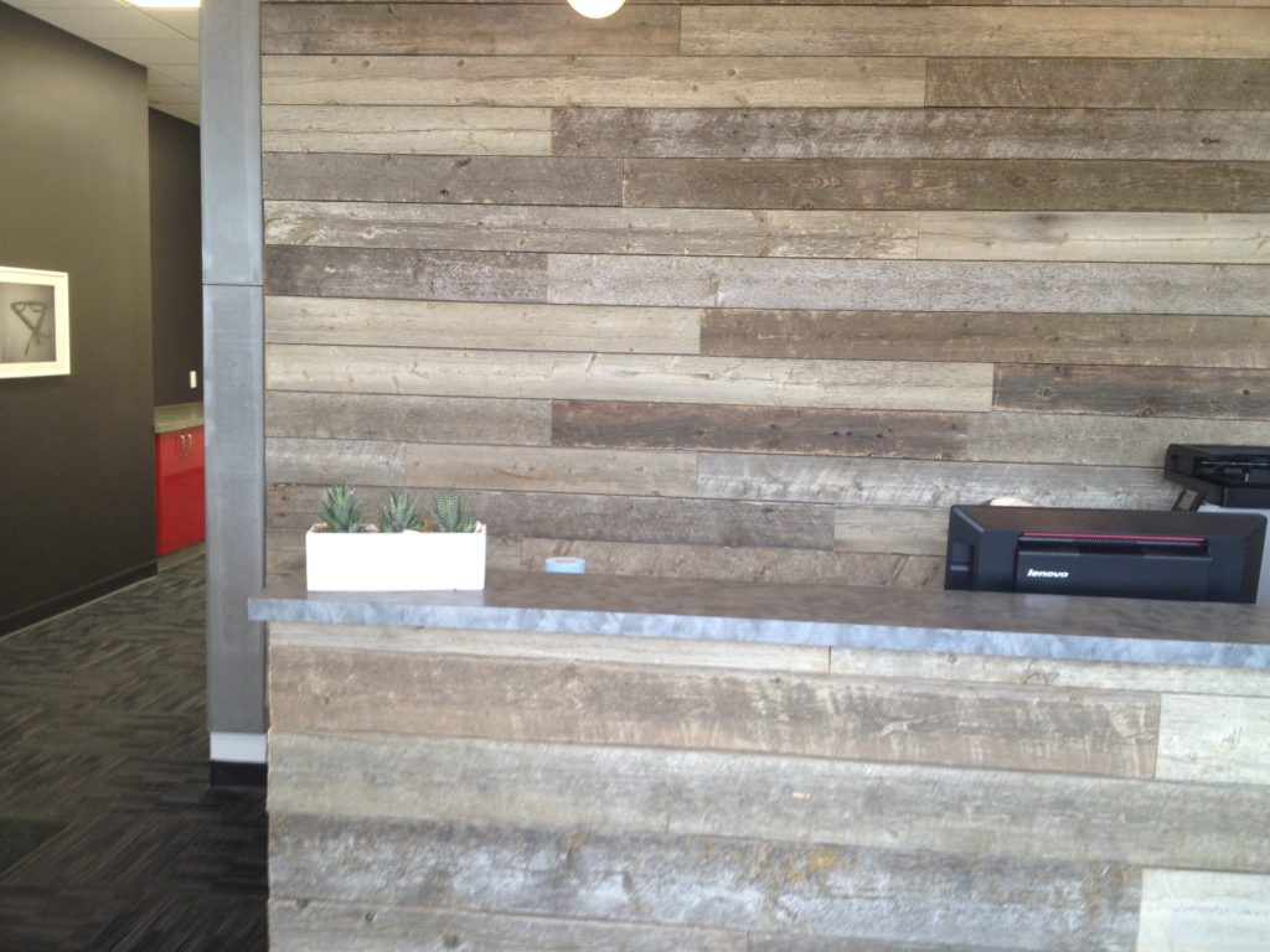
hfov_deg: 52.6
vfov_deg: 40.7
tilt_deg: -8.2
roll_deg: -1.6
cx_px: 635
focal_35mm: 35
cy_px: 476
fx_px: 1284
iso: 50
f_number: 2.4
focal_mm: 4.28
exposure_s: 1/30
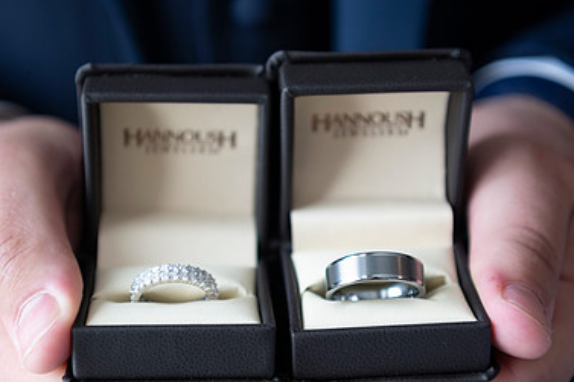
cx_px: 280
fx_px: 1227
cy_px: 234
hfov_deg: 26.3
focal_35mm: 77
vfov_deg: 17.7
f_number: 2.8
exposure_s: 1/100
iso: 500
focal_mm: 50
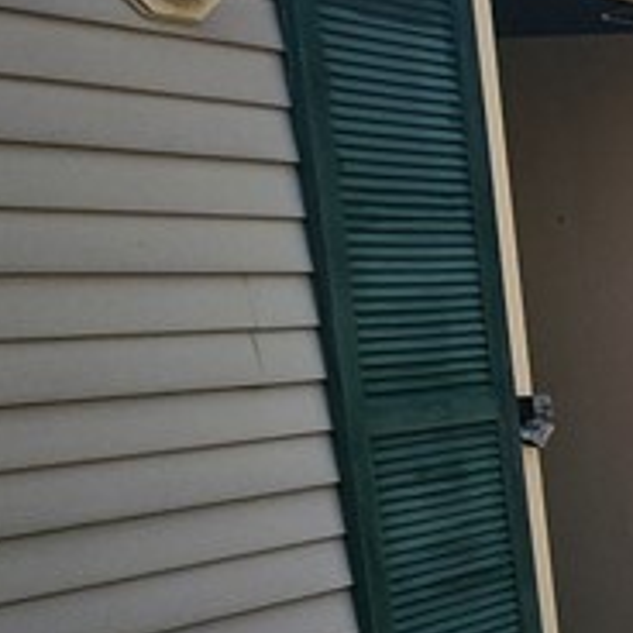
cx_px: 1514
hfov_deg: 15.2
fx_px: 1324
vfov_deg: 26.5
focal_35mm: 64
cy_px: 482
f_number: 2.2
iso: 50
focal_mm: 2.2
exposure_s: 1/1081
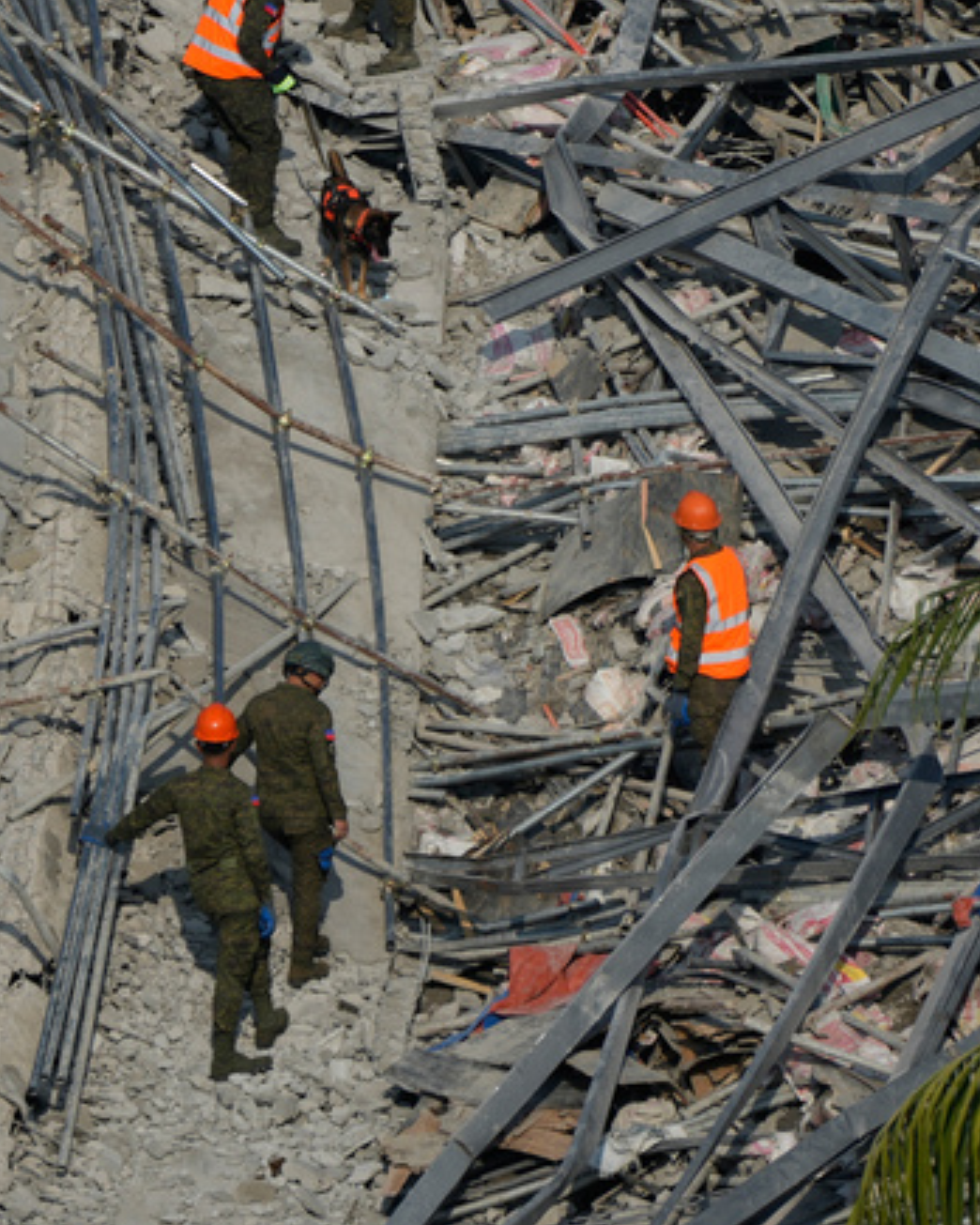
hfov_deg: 1.2
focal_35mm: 1325
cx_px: 375
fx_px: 48038
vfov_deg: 1.5
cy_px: 470
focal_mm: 400
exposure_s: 1/1250
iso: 100
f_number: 5.6
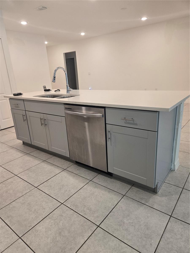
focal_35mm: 23
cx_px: 95
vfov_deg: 73.9
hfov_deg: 58.9
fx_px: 168
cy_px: 126
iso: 200
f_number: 1.8
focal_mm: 5.4
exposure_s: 1/120
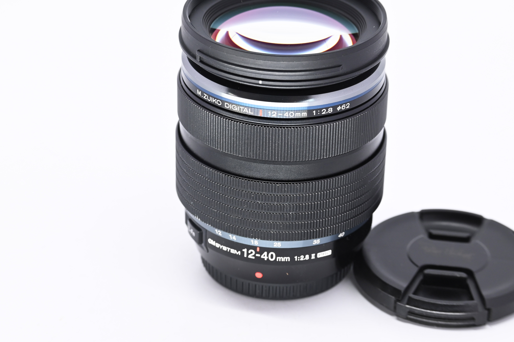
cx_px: 257
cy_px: 171
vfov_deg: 12.2
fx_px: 1599
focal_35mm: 112
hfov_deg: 18.3
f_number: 9
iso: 500
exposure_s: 1/125
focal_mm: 75
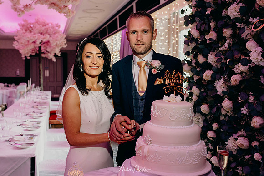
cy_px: 88
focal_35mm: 40
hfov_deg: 48.8
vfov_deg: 33.8
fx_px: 290
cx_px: 115
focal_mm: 35
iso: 1000
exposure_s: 1/160
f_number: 3.5
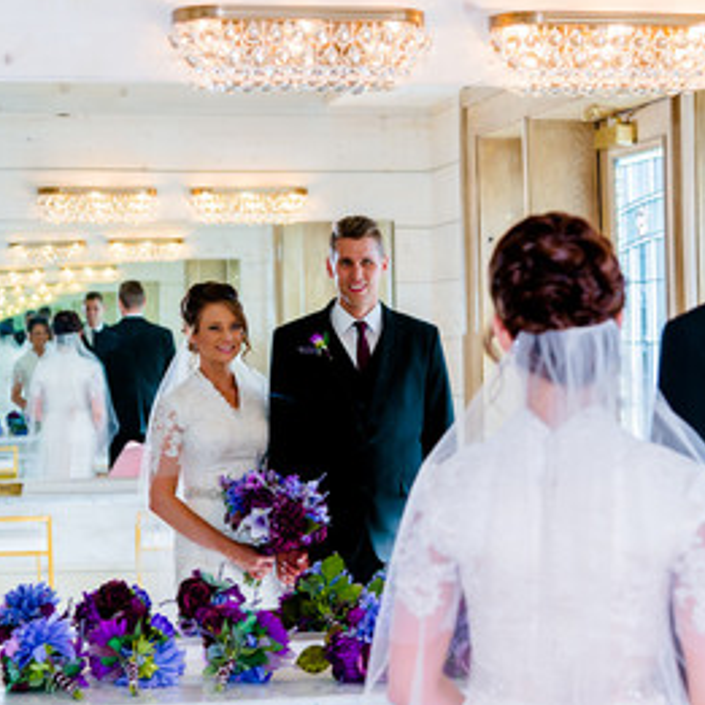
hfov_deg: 19.5
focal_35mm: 89
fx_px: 2051
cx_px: 408
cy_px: 329
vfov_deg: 19.5
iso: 640
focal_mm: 65
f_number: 4.5
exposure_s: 1/640
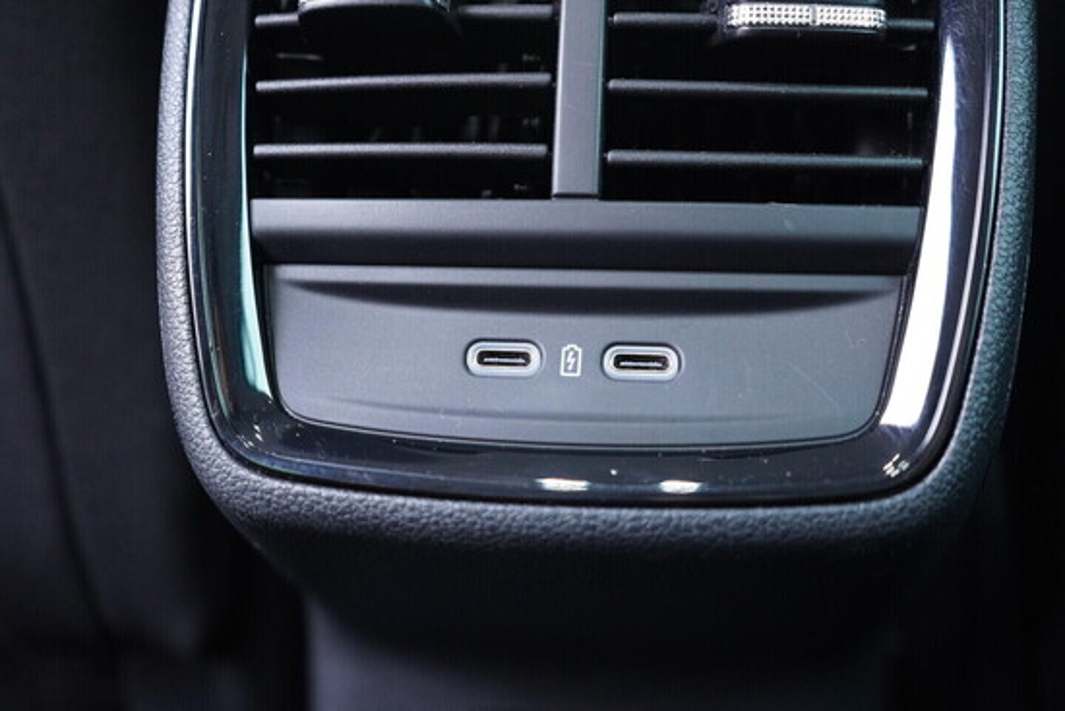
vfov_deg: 36.9
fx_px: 1065
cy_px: 356
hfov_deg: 53.1
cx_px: 532
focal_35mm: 36
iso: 2000
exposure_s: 1/40
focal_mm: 24
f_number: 2.8
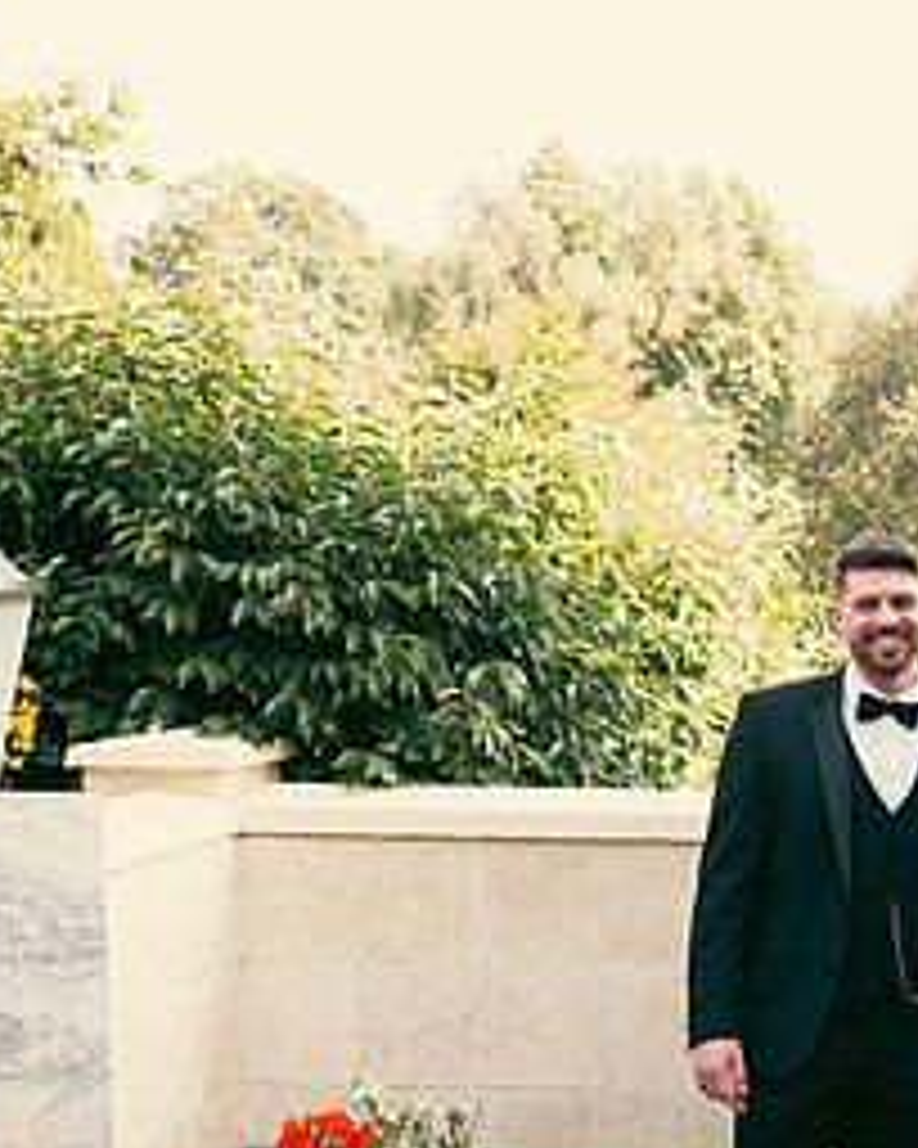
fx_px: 2106
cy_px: 768
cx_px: 1112
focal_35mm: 62
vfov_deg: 30.3
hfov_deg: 22.6
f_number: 6.3
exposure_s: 1/160
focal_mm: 29
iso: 320
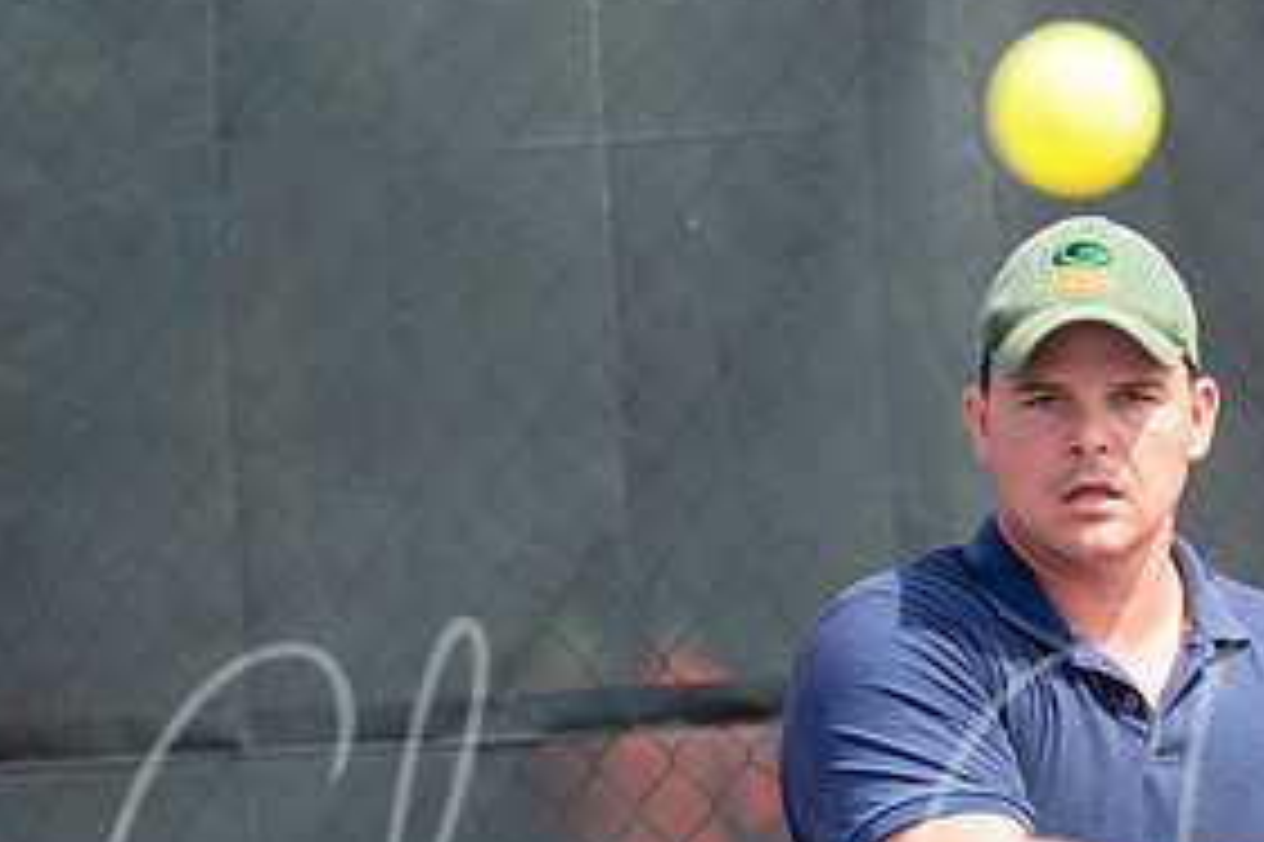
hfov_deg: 3.6
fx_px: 20352
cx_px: 1116
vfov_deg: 2.4
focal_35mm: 580
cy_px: 768
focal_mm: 135
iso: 200
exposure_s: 1/1600
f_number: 2.8
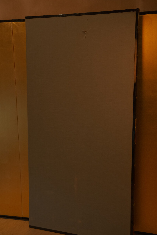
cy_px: 118
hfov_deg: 27.0
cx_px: 78
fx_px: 327
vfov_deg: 39.6
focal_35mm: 50
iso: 2000
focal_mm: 33
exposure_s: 1/250
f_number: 2.5
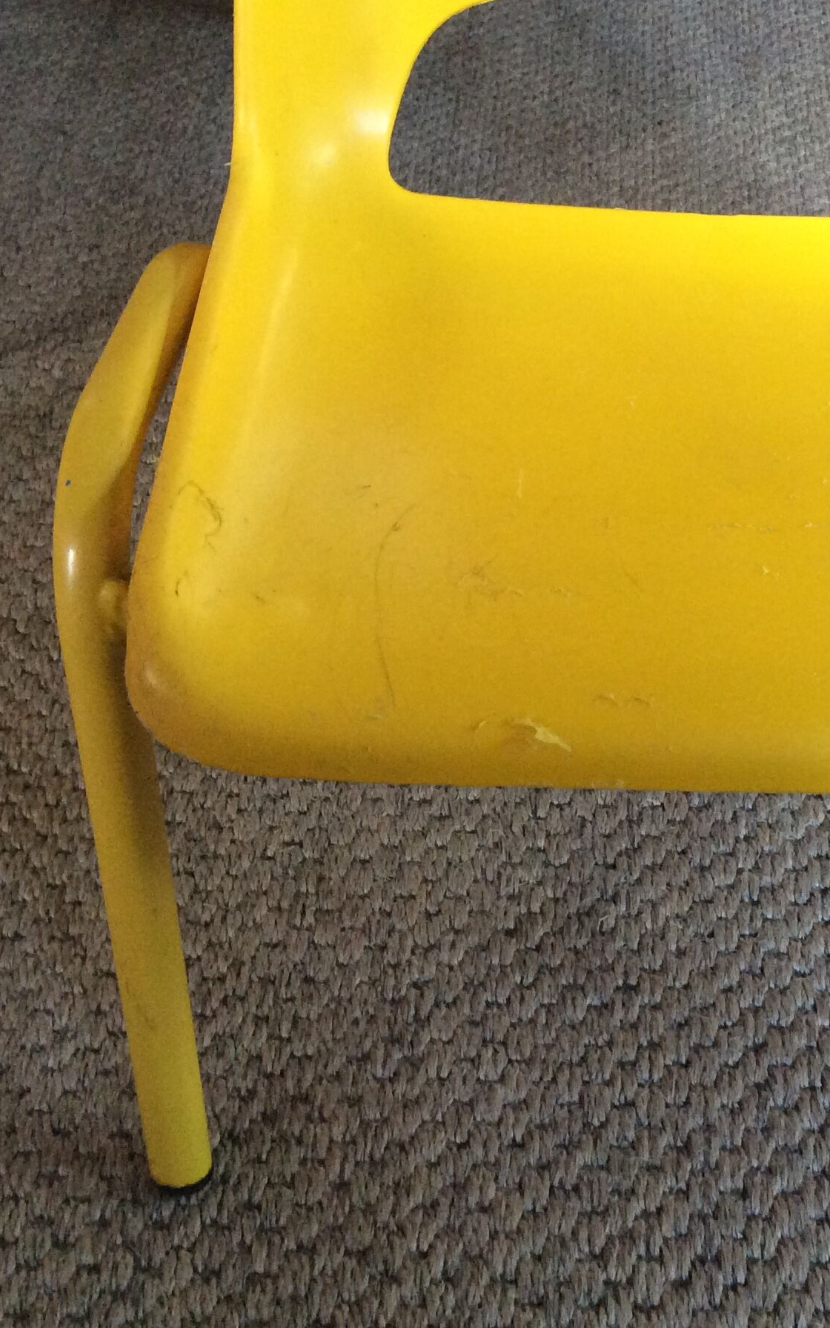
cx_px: 695
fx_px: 1773
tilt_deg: -45.2
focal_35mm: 49
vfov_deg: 41.0
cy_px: 690
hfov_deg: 25.8
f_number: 2.4
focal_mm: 3.3
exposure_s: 1/25
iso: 250
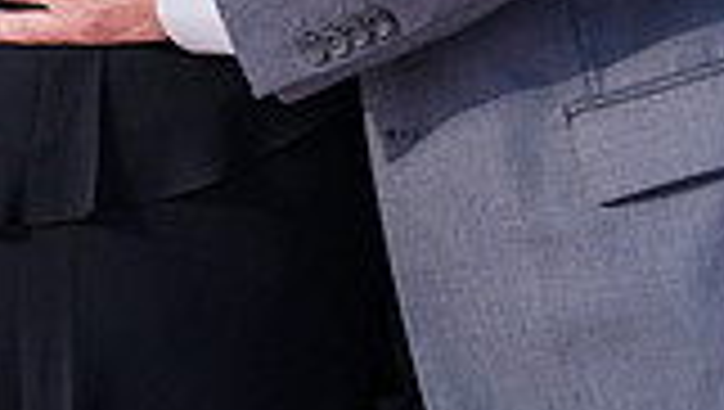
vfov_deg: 5.8
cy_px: -523
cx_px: 382
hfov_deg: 10.5
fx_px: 3940
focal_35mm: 205
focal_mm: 70
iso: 5000
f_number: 4
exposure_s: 1/250
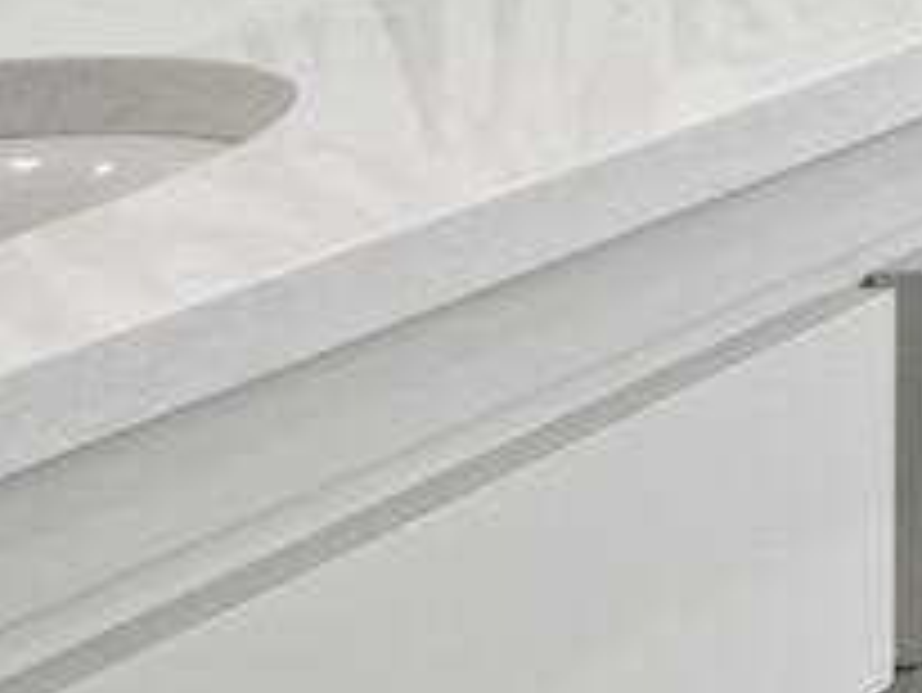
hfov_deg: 9.5
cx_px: 3265
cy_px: -698
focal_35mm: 109
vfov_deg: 12.1
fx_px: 2905
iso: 400
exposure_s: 1/10
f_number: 11
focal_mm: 7
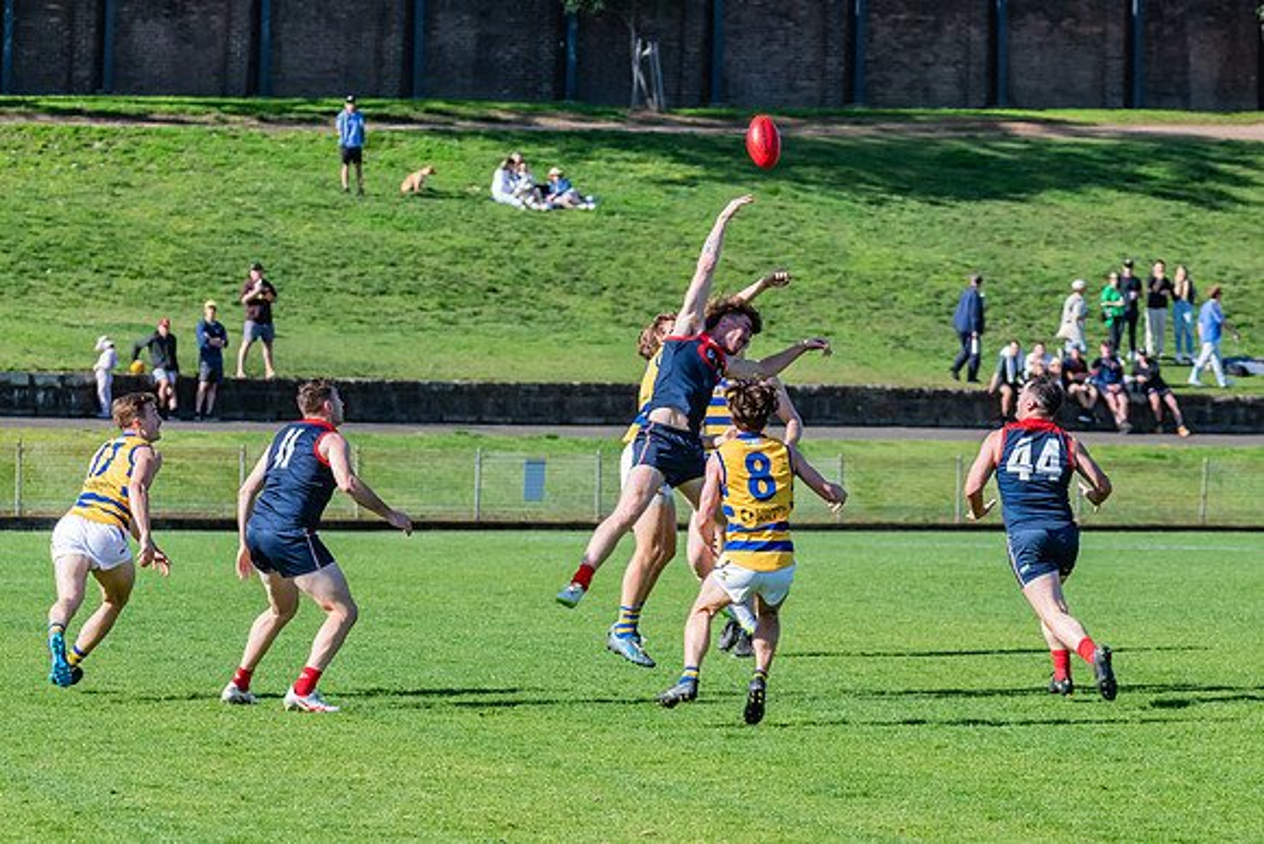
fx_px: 8215
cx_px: 612
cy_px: 440
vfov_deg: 5.9
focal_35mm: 234
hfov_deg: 8.8
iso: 800
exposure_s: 1/1600
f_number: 7.1
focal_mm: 170
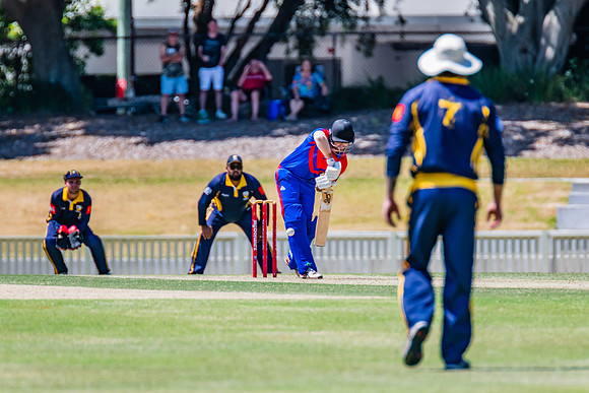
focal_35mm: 665
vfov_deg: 2.1
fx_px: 10876
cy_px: 177
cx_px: 290
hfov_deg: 3.1
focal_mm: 600
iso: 640
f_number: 6.3
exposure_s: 1/2000
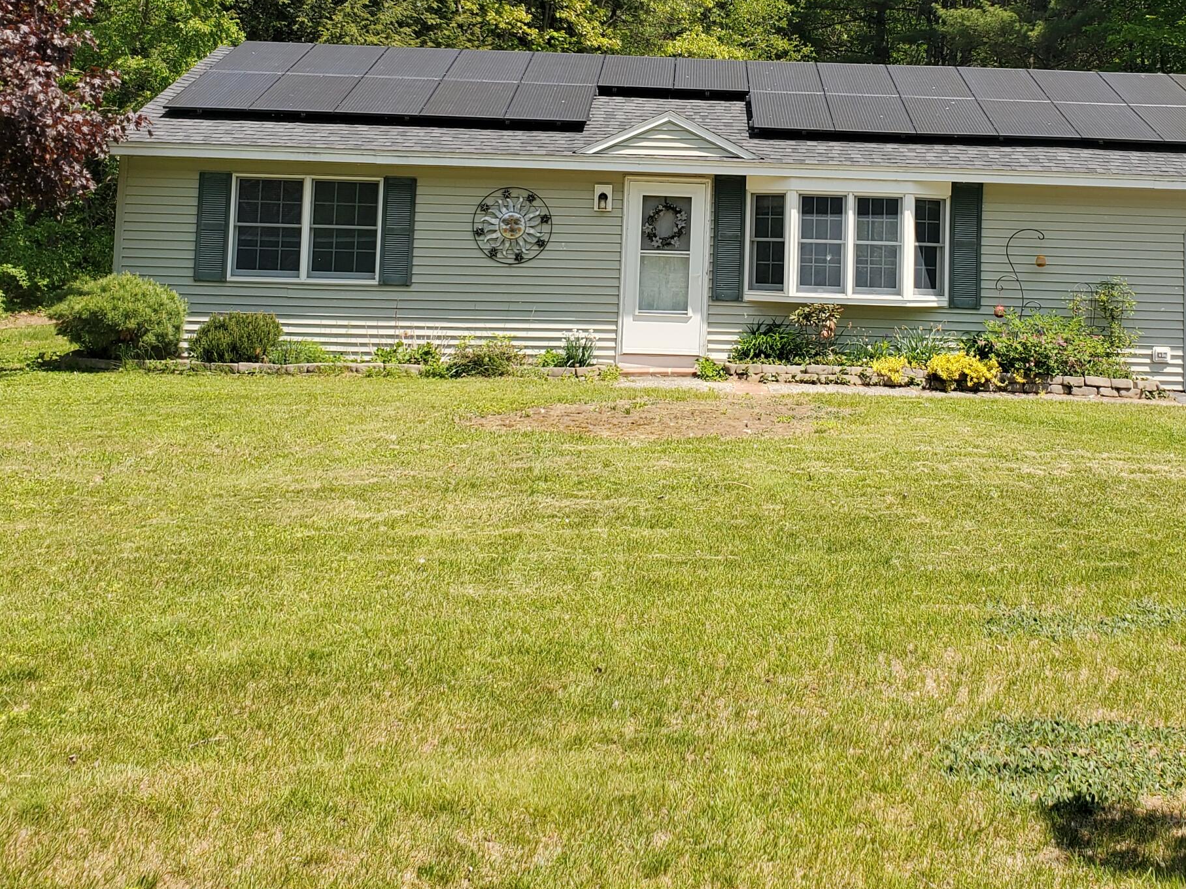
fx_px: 1473
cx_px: 771
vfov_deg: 32.8
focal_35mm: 43
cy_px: 197
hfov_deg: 43.4
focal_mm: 4.3
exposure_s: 1/1030
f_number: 2.4
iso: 50
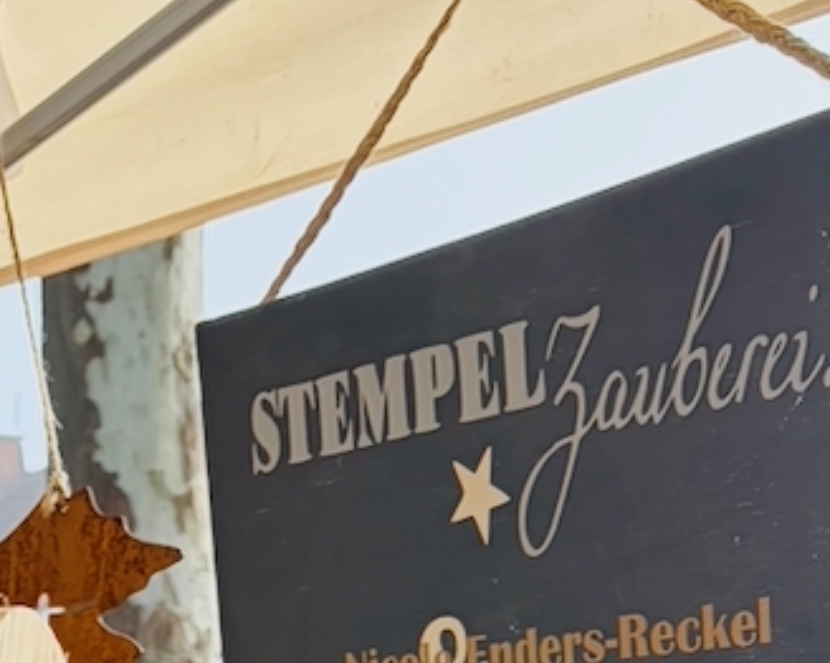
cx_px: 164
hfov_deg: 19.2
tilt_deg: -7.3
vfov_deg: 14.0
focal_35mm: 99
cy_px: 1141
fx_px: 2430
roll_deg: +0.5
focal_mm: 5.96
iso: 64
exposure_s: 1/1393
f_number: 1.6
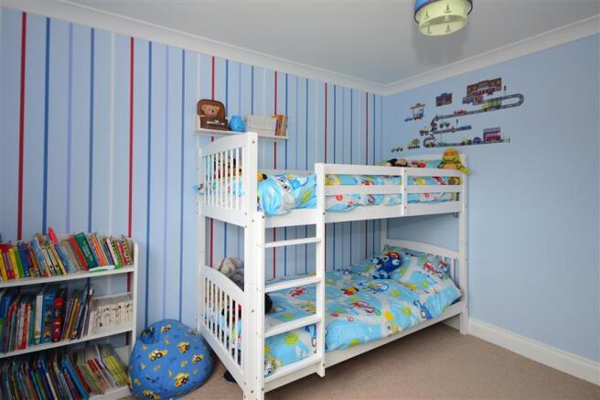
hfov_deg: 85.4
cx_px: 300
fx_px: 325
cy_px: 200
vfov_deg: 63.2
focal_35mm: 20
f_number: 5.6
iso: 400
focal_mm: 13
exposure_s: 1/80
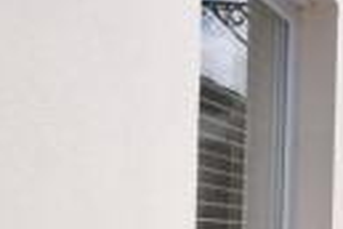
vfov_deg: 12.2
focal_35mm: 111
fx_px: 1058
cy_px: 228
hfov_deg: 16.3
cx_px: 561
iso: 200
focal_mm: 20
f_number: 10
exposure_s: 1/400
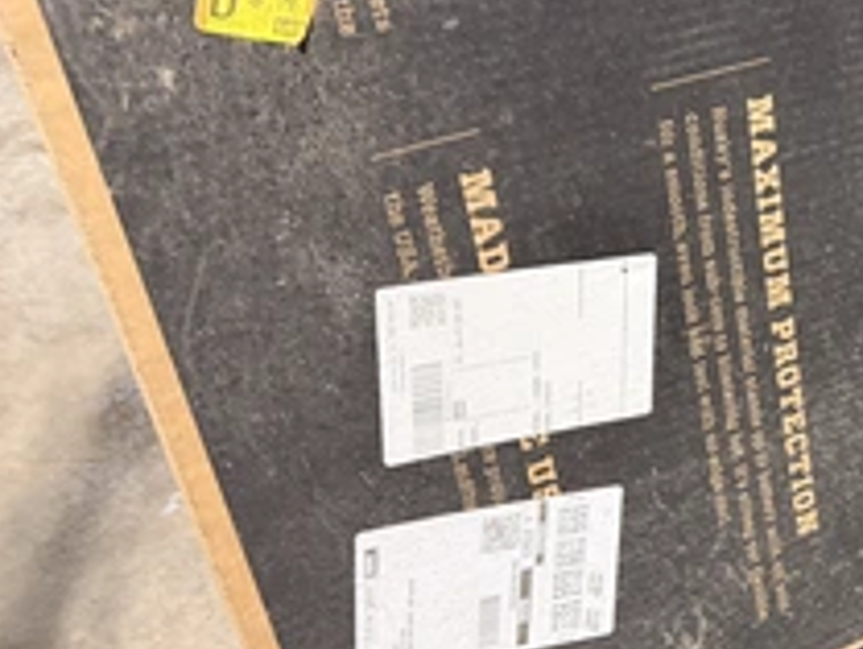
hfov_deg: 38.4
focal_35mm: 46
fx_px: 1147
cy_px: 289
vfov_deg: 31.5
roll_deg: -1.8
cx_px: 776
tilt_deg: -37.9
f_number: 1.78
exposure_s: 1/40
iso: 640
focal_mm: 6.76
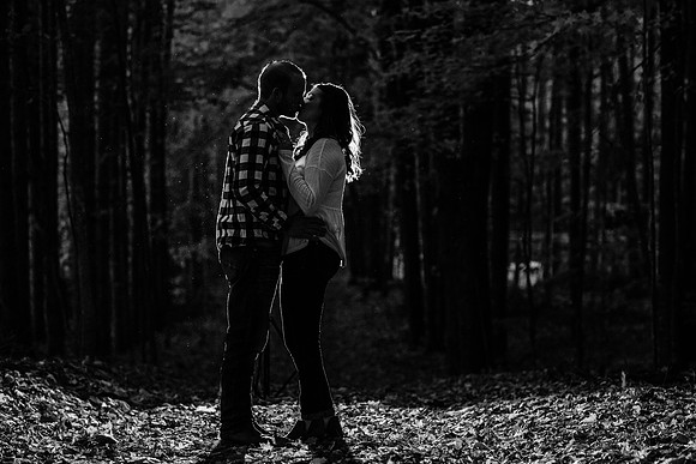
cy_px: 232
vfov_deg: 15.2
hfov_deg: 22.7
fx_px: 1735
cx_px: 359
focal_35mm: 90
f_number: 2.8
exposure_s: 1/200
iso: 320
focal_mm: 85
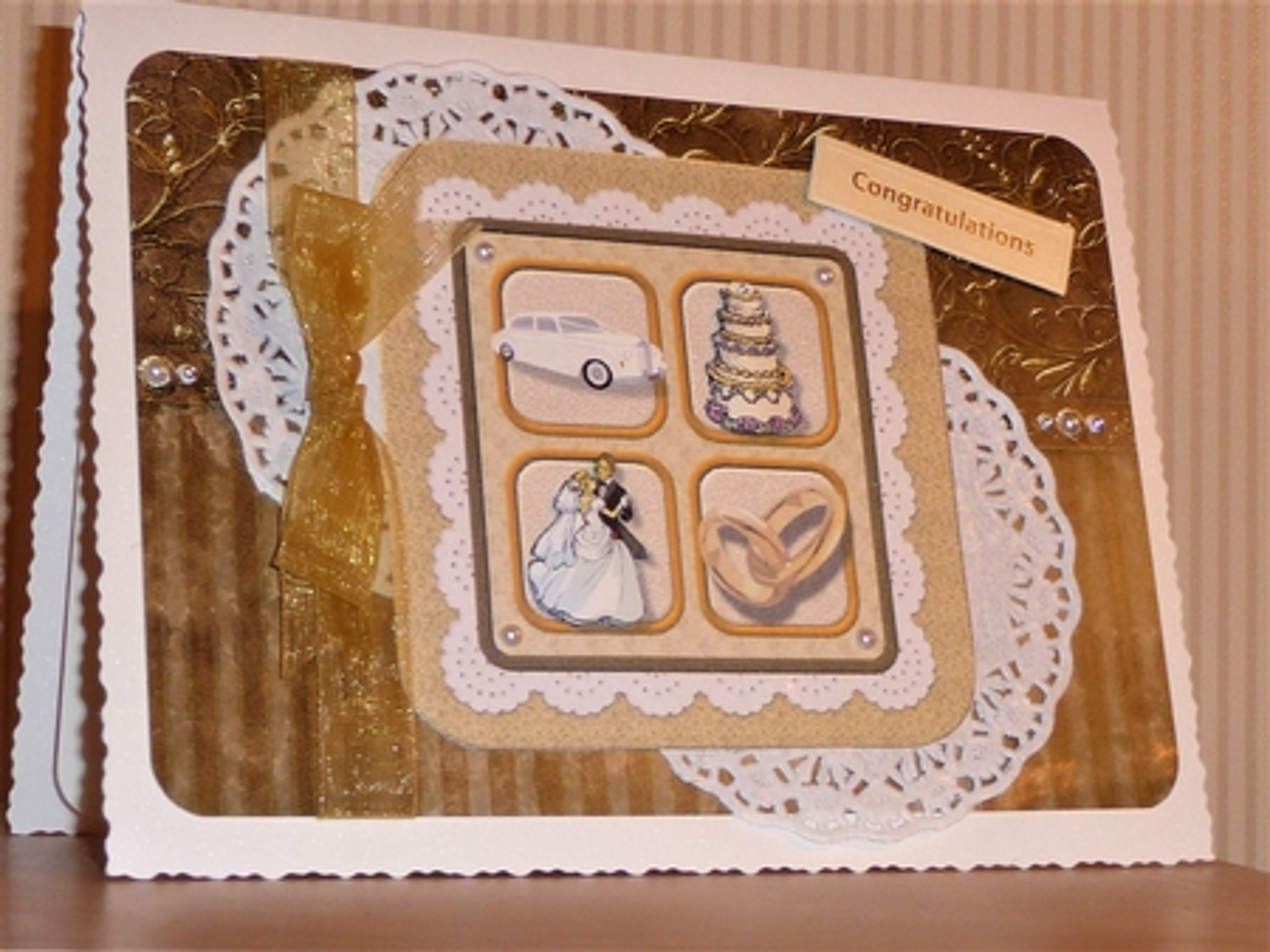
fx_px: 2787
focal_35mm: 76
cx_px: 635
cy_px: 476
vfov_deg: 19.4
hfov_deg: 25.7
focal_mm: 7.6
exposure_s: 1/30
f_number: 4.1
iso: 100
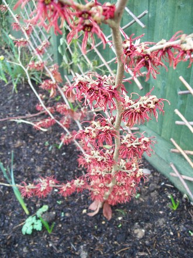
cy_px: 129
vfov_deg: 51.4
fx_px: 268
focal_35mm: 36
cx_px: 96
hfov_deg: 39.7
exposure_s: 1/45
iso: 80
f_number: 2.7
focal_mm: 6
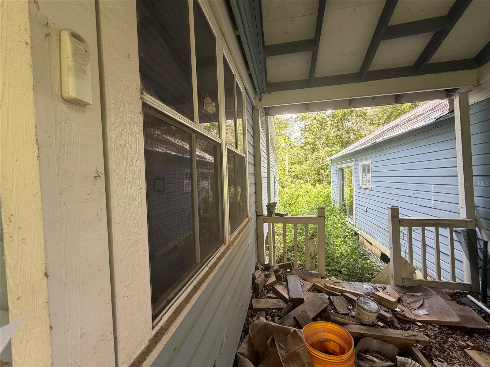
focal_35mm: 14
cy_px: 184
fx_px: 198
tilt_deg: -1.3
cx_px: 245
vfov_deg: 85.7
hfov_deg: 102.1
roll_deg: +1.6
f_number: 2.2
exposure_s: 1/121
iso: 125
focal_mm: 2.22
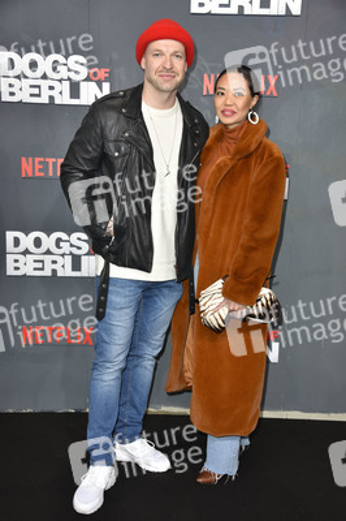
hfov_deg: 28.0
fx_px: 693
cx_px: 173
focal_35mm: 48
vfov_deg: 41.1
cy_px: 260
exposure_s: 1/200
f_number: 5.6
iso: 250
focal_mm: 48
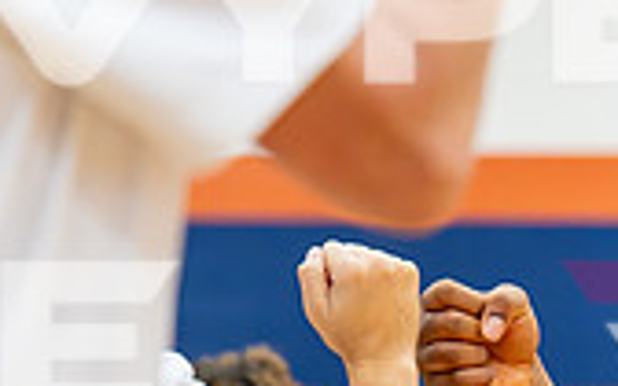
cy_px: 434
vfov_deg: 4.7
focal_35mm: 276
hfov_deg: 7.5
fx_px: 4649
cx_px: 892
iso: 4000
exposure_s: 1/800
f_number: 2.8
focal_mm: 71
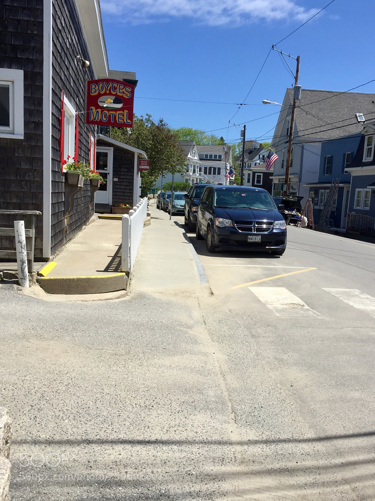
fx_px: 419
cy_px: 250
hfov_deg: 48.2
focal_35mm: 29
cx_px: 188
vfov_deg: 61.7
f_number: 2.2
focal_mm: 4.15
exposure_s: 1/2639
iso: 32
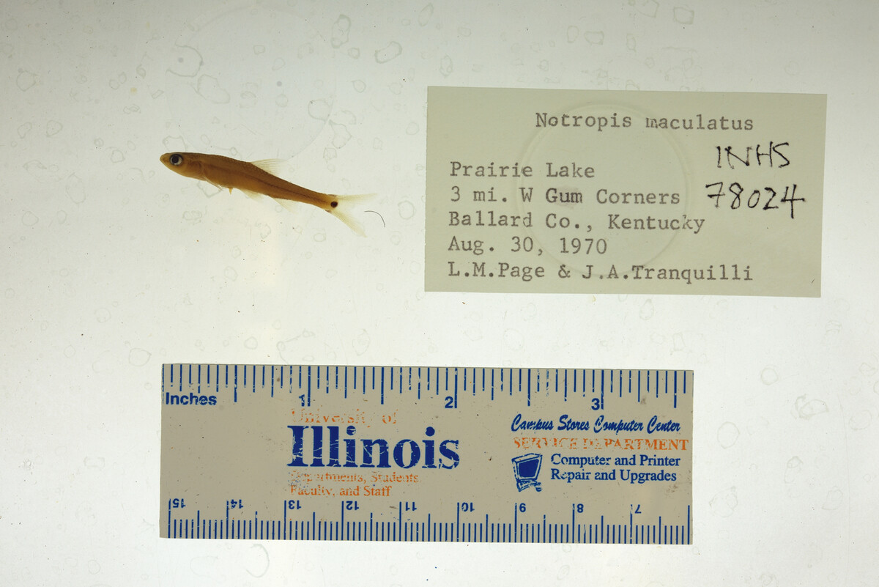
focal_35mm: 60
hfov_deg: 33.4
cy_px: 294
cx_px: 440
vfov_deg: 22.6
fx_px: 1465
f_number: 10
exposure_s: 1/200
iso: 100
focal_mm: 60
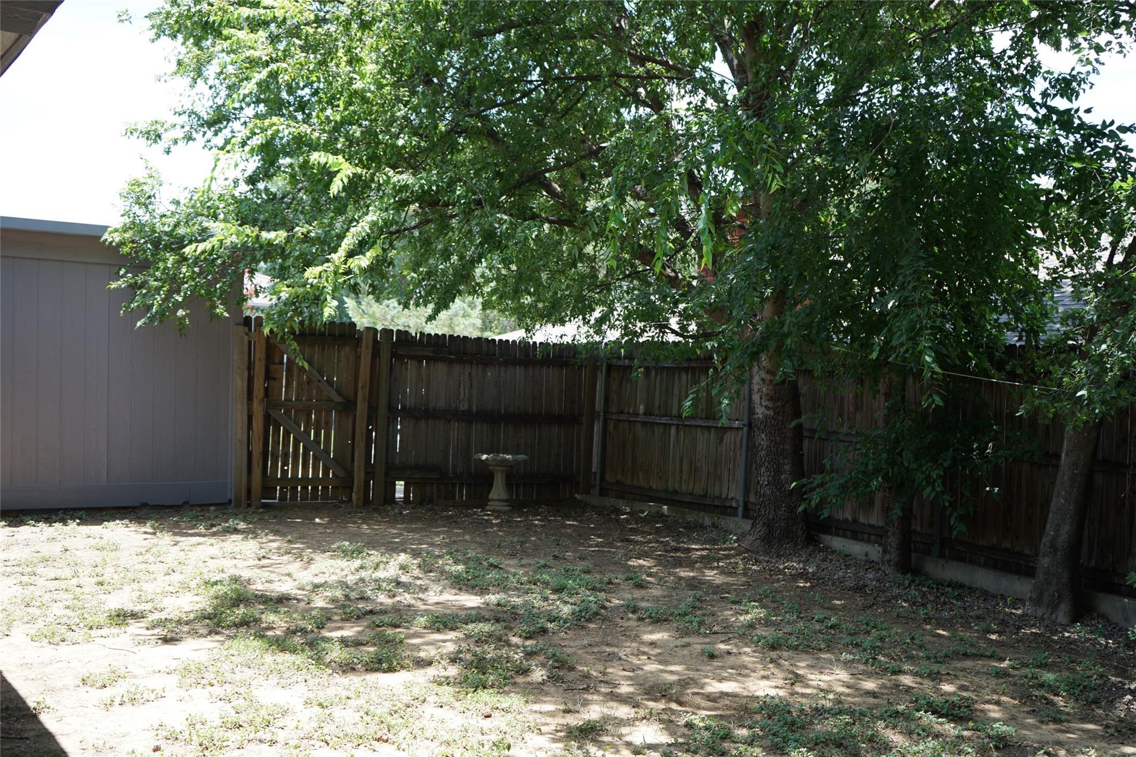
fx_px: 1199
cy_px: 378
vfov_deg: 35.0
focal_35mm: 38
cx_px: 568
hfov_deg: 50.7
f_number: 4.5
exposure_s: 1/100
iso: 100
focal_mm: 38
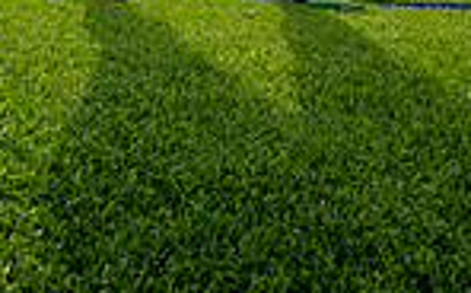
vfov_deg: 14.7
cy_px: -382
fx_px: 795
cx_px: 134
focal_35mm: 62
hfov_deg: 32.5
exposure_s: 1/320
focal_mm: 20
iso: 100
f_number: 8
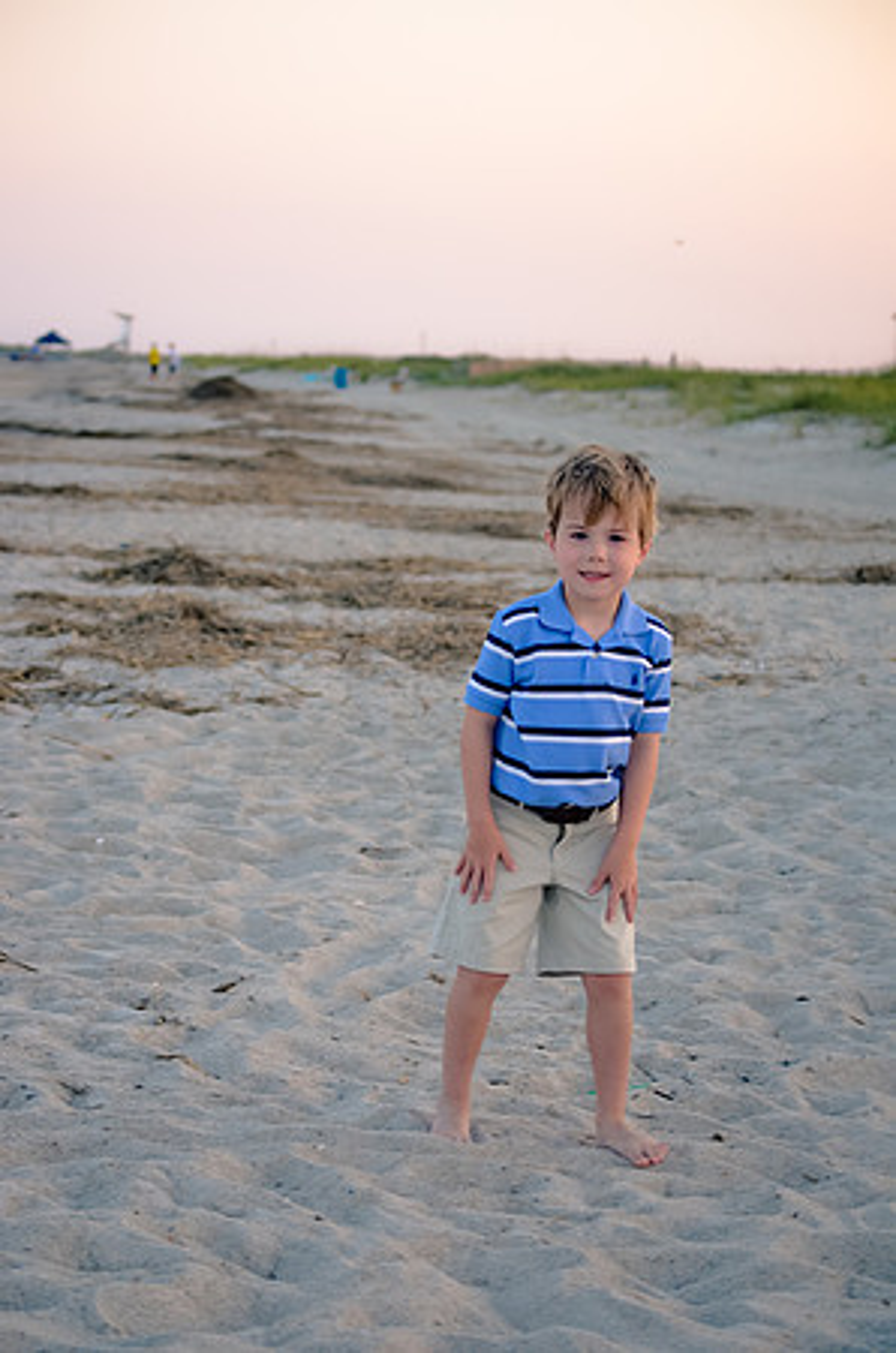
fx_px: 3938
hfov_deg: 13.0
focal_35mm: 105
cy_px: 676
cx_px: 448
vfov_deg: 19.5
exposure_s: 1/100
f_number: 5
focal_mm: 70
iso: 200
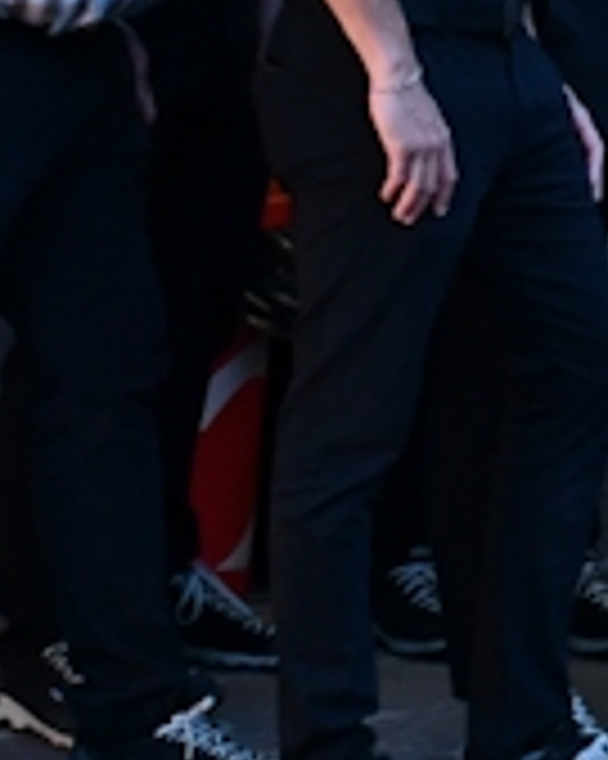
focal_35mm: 267
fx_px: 6011
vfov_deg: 7.2
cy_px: -200
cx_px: 1405
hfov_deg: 5.6
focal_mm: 40
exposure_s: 1/125
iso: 1400
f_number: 4.5
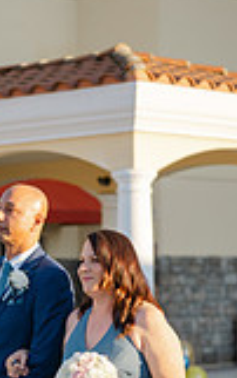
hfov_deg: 9.2
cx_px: 73
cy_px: 362
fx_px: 1464
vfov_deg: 14.5
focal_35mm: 142
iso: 64
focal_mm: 50
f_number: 1.8
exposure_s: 1/1250
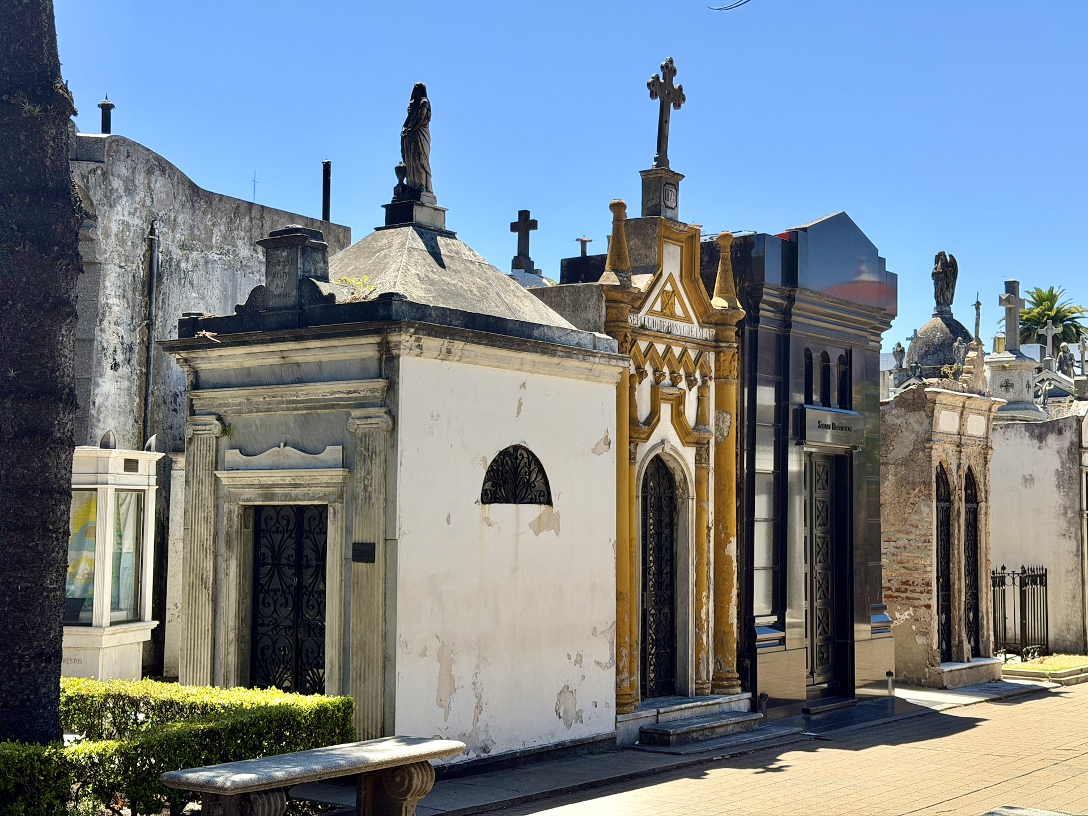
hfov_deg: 39.7
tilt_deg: +4.4
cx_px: 544
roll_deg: -0.5
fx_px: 1509
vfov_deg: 30.3
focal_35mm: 48
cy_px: 408
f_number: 1.78
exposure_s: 1/2865
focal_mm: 6.76
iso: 64
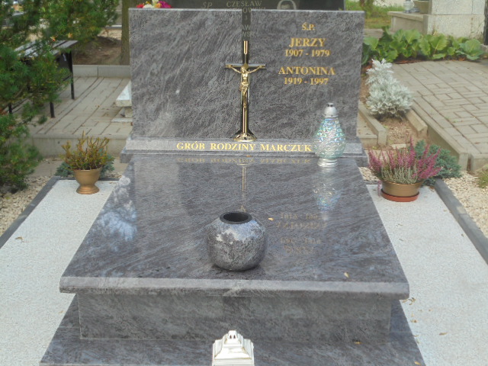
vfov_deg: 29.7
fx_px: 691
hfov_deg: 38.9
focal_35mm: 49
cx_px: 244
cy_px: 183
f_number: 4.8
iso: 100
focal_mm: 8.9
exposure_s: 1/100
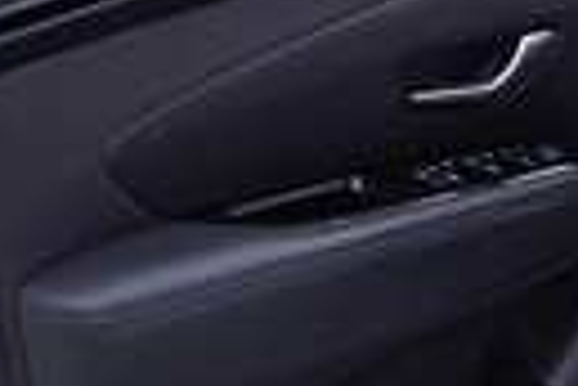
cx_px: 686
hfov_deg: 13.1
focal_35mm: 153
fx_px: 2456
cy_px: -38
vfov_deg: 8.9
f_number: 4
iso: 125
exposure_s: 1/60
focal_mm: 24
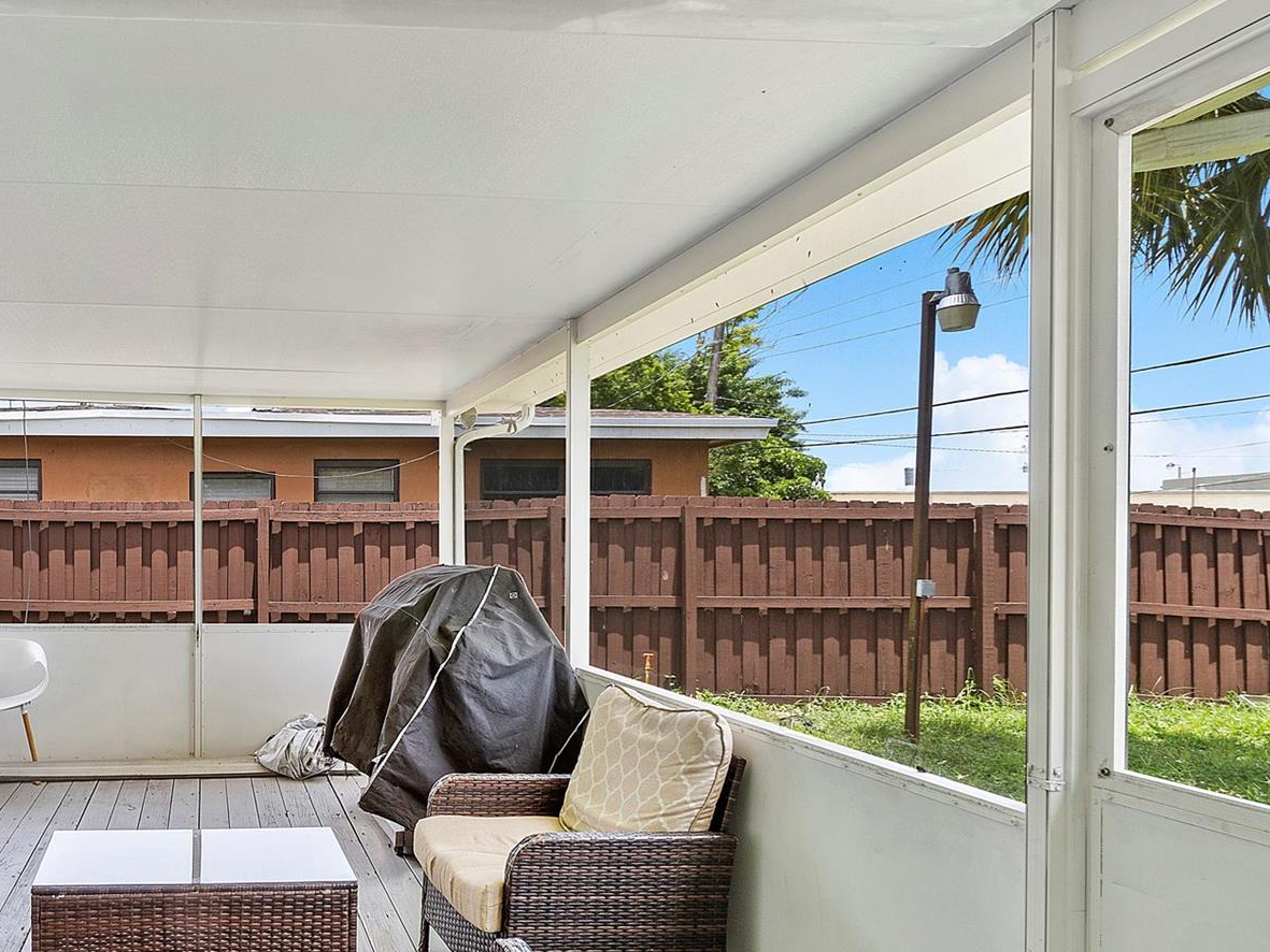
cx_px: 228
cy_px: 552
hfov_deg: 62.6
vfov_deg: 54.6
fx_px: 917
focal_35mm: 25
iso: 100
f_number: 11
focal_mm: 10
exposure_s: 1/13
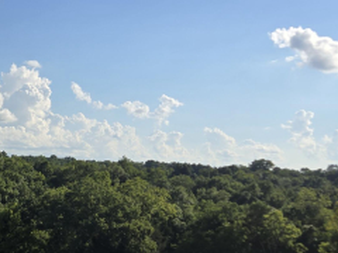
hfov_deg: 27.9
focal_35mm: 64
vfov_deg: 22.9
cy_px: 160
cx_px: -22
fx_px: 625
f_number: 1.8
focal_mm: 5.4
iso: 25
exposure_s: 1/3168
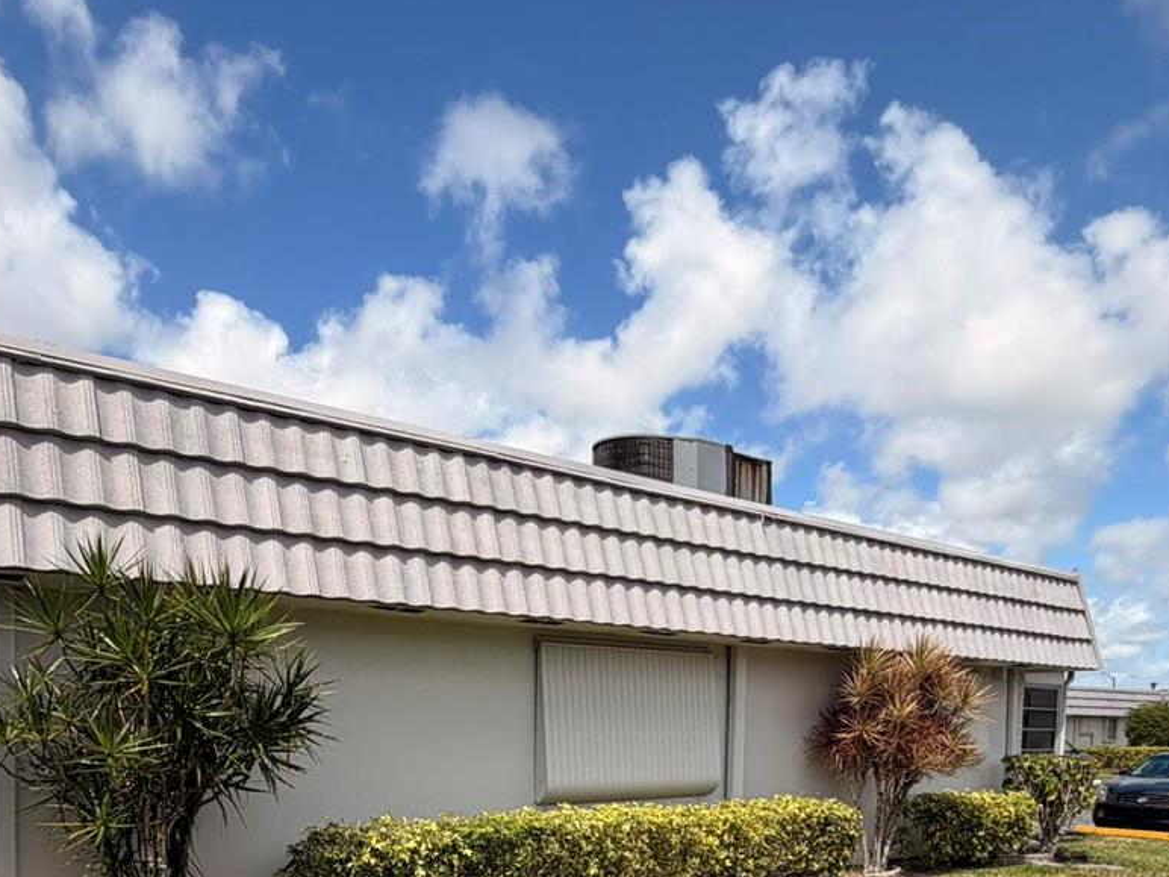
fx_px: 979
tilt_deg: -4.8
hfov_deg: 61.3
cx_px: 489
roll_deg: -0.7
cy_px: 804
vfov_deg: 43.6
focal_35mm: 29
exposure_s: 1/955
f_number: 2.2
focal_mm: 2.22
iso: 20
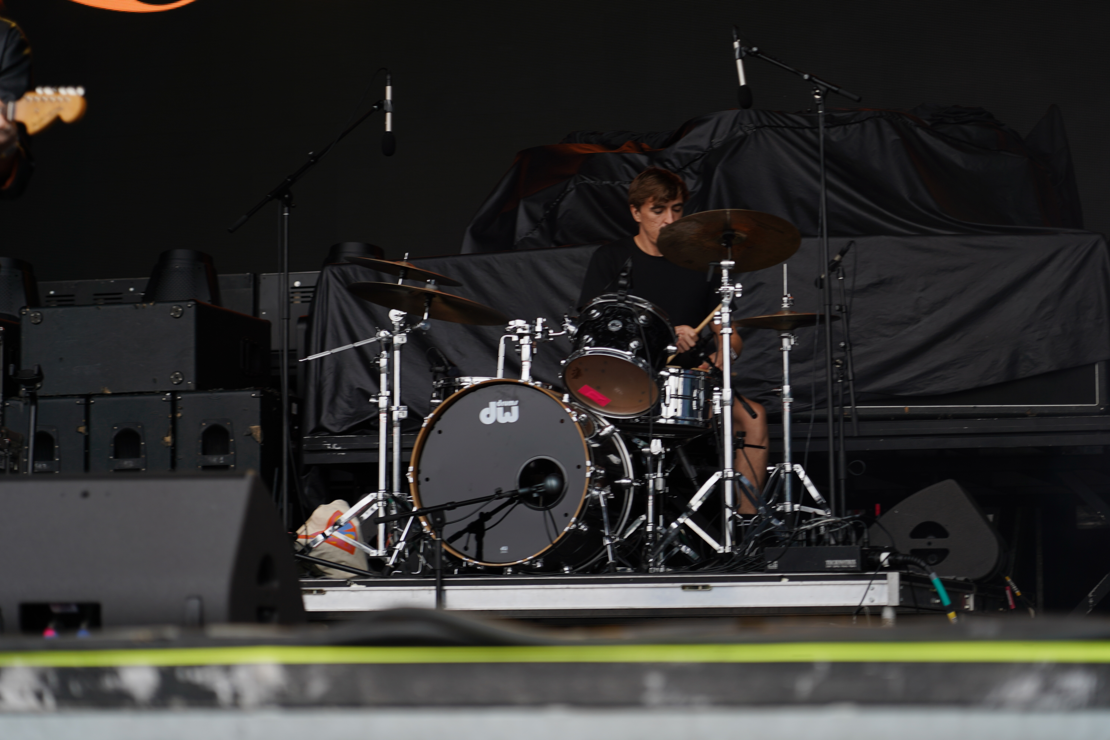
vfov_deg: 13.0
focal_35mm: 105
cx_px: 555
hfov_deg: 19.5
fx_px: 3237
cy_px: 370
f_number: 4
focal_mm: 105
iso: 160
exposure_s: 1/125
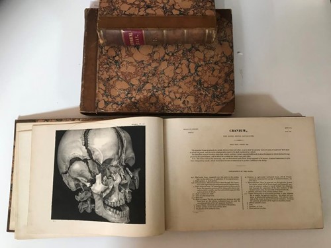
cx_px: 166
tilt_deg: -81.2
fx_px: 268
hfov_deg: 63.4
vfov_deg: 49.7
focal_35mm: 28
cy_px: 124
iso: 32
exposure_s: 1/33
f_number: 1.8
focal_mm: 3.99
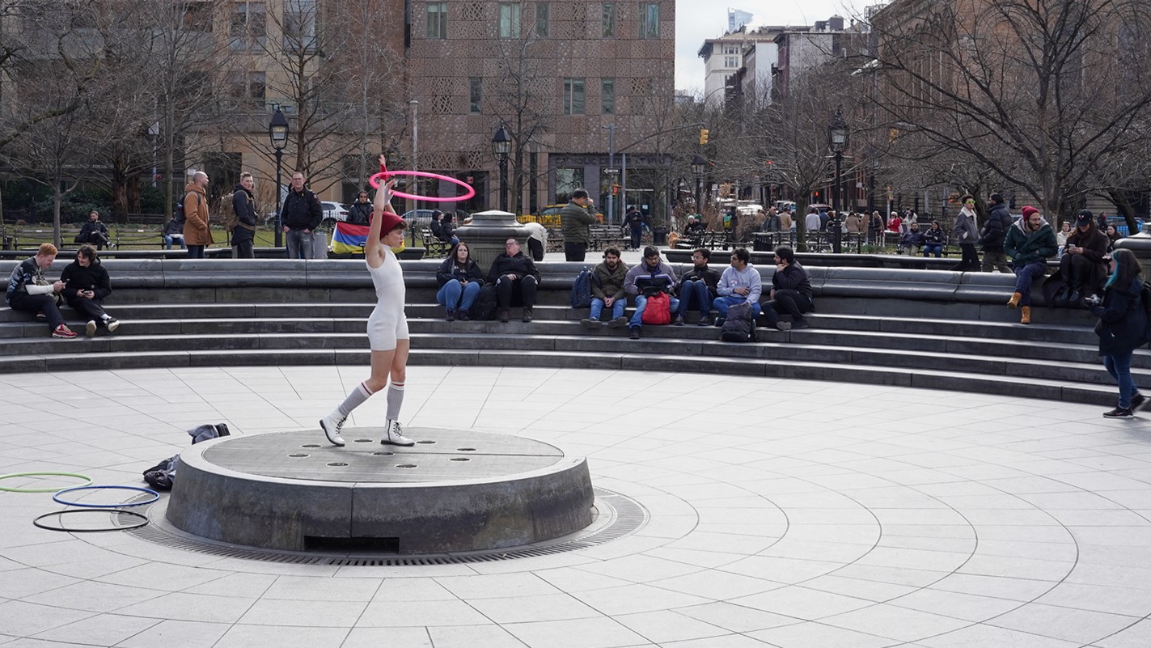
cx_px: 493
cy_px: 168
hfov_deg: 39.1
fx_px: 1618
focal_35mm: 53
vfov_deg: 22.5
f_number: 14
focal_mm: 36
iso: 250
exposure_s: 1/100
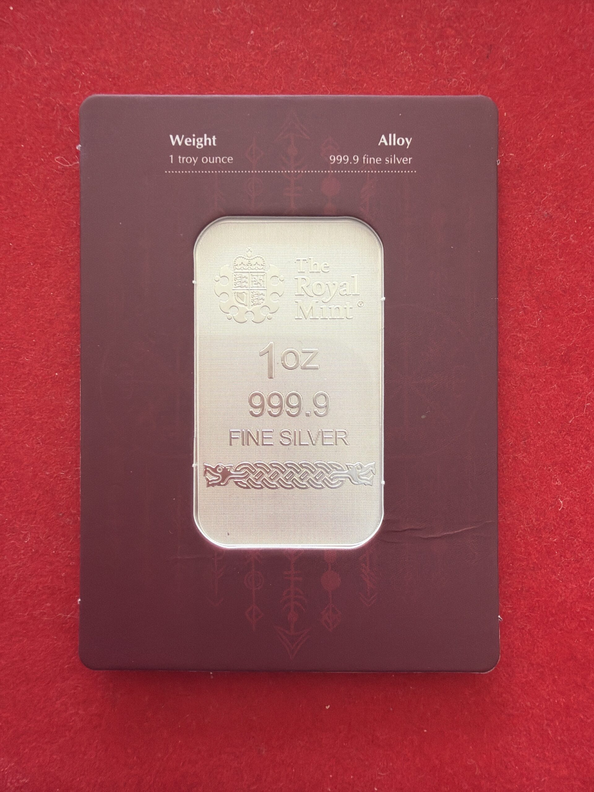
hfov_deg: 54.9
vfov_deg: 69.4
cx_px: 297
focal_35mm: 25
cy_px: 396
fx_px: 572
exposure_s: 1/121
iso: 100
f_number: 2.2
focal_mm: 2.22
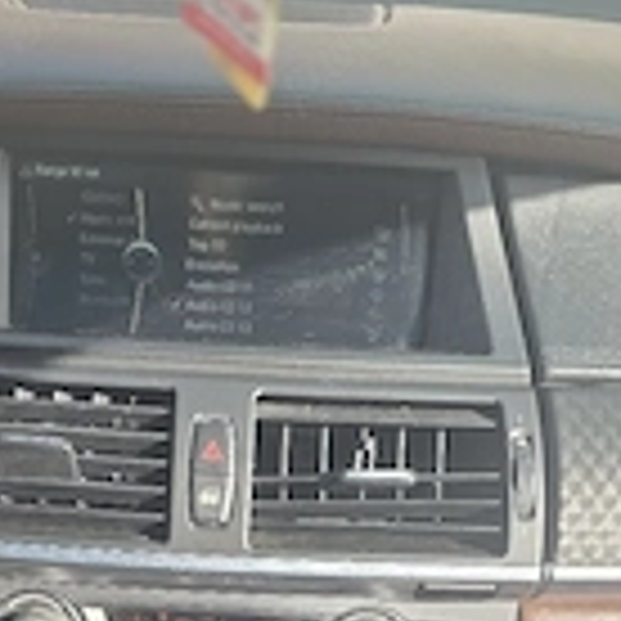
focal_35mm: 59
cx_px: 162
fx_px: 1197
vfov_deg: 25.9
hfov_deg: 28.7
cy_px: 752
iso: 32
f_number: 1.7
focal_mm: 6.3
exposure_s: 1/370
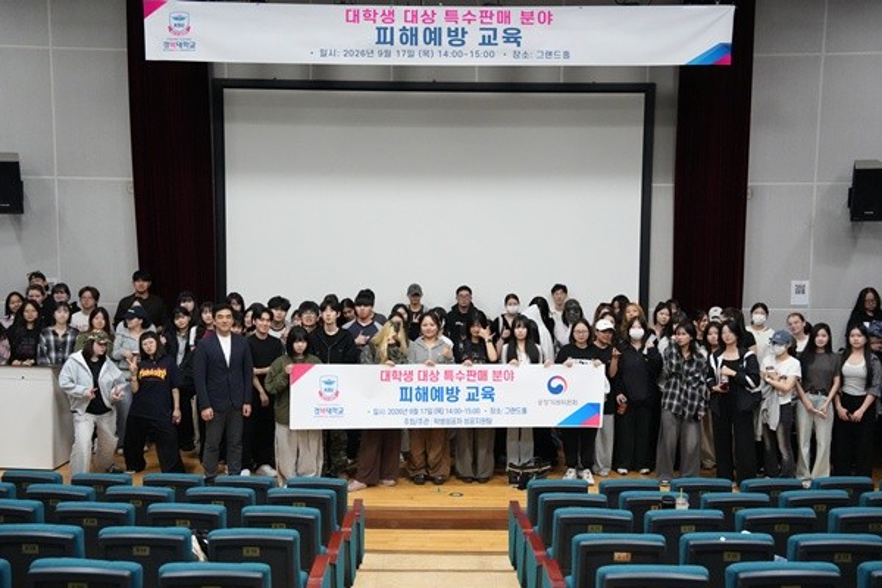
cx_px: 441
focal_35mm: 46
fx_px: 1127
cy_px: 294
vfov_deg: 29.2
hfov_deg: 42.7
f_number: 4
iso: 12800
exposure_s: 1/400
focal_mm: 46
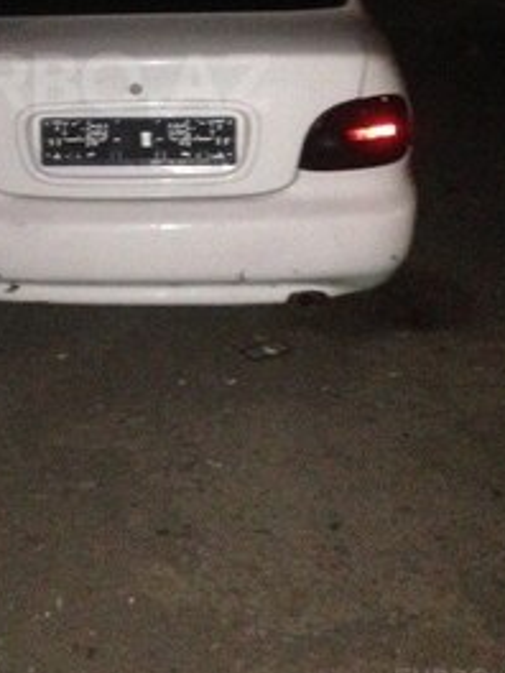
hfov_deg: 23.2
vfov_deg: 30.0
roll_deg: +0.0
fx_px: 1206
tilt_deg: -9.9
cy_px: 82
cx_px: 74
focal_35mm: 62
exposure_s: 1/16
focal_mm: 4.12
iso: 800
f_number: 2.4
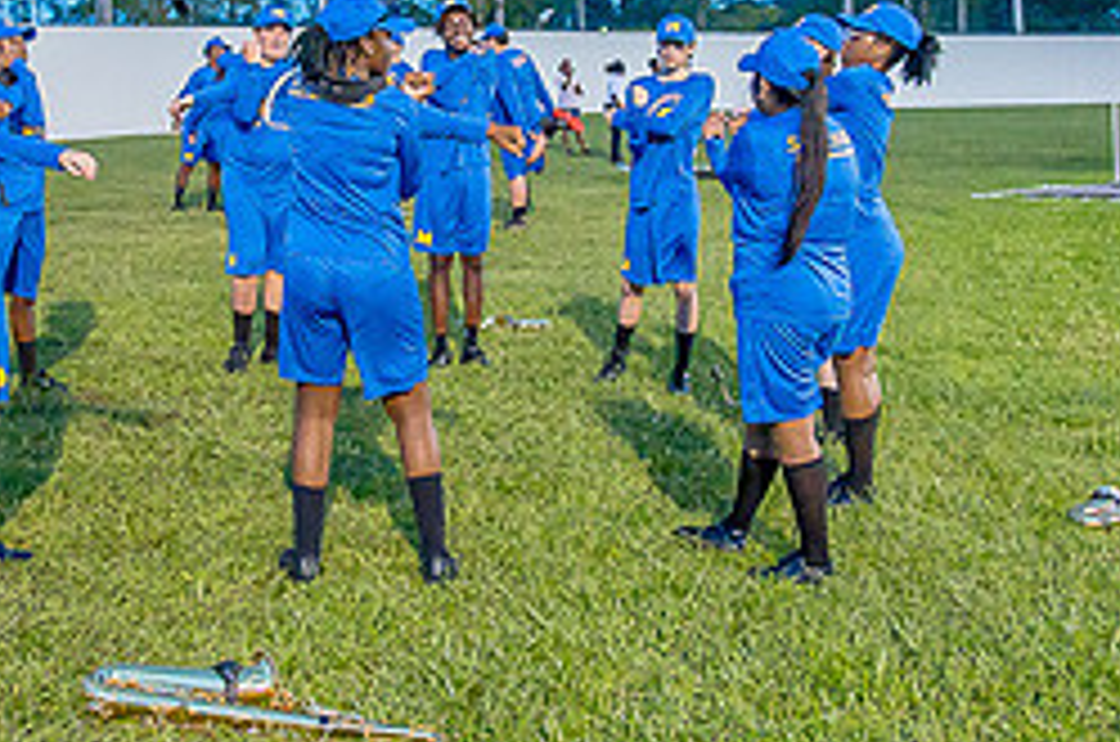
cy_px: 148
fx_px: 1739
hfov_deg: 35.3
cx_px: 369
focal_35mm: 56
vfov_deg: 23.7
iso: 1250
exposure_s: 1/250
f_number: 4
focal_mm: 24
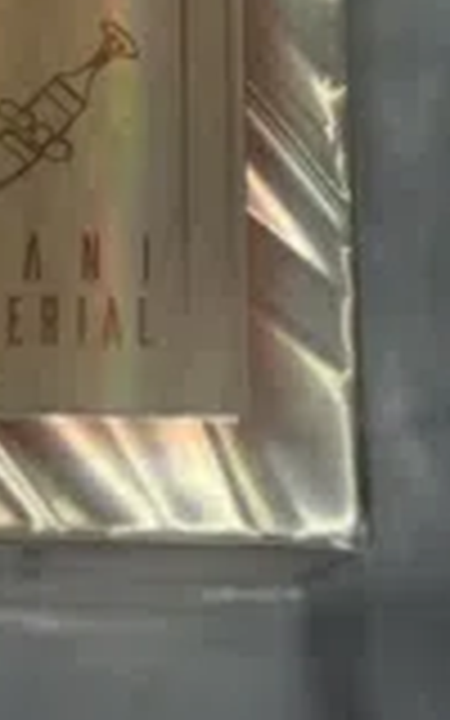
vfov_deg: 15.8
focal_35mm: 127
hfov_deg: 10.2
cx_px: -22
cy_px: -135
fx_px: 2492
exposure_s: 1/50
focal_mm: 6.76
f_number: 1.78
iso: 200
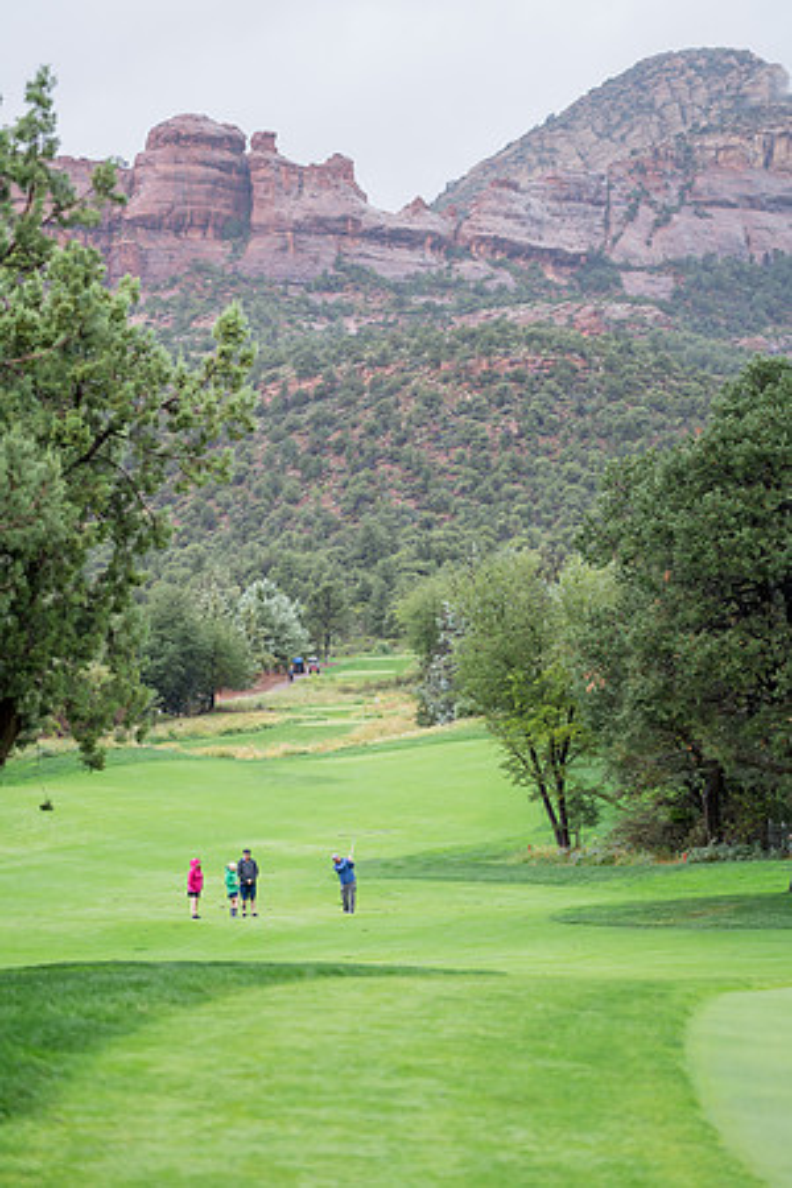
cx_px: 396
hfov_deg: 18.2
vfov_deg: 27.0
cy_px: 594
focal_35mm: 75
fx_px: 2478
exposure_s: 1/800
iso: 500
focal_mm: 75.1
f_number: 2.8
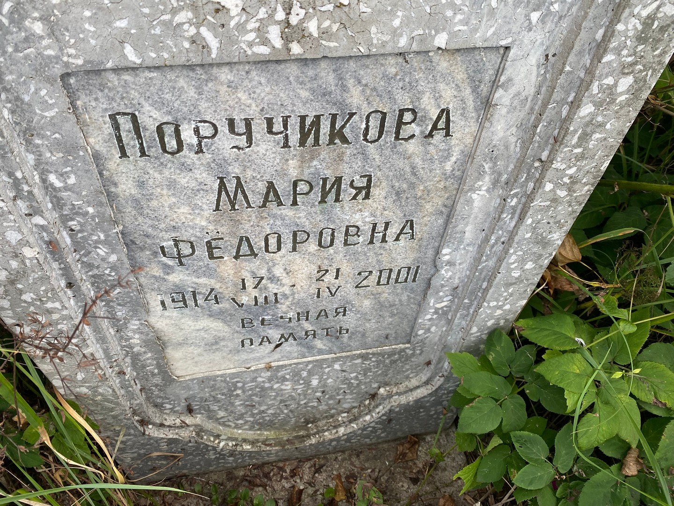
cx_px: 337
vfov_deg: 53.1
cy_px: 253
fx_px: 506
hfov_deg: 67.3
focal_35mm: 26
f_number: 1.8
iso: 32
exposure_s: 1/439
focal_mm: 4.25
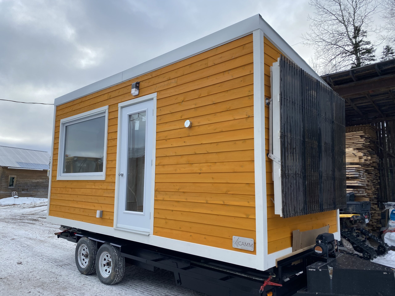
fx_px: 297
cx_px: 198
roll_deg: -1.3
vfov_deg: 53.1
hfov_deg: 67.3
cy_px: 148
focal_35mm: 26
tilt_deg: +7.6
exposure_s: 1/1258
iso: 32
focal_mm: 4.25
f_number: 1.8
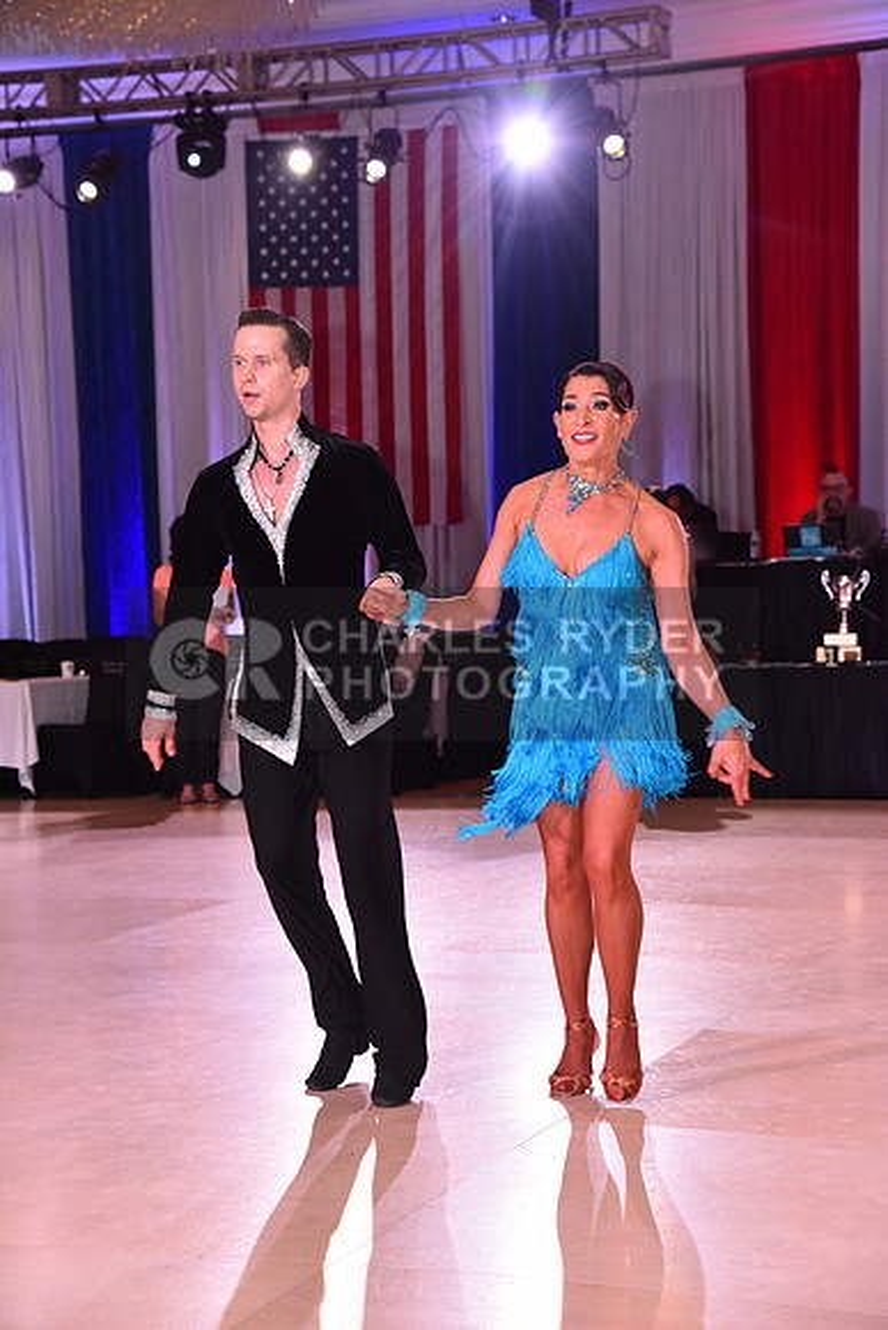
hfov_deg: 19.5
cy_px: 665
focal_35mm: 70
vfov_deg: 28.8
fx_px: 2588
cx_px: 444
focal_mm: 70
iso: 2500
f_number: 6.3
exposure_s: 1/320
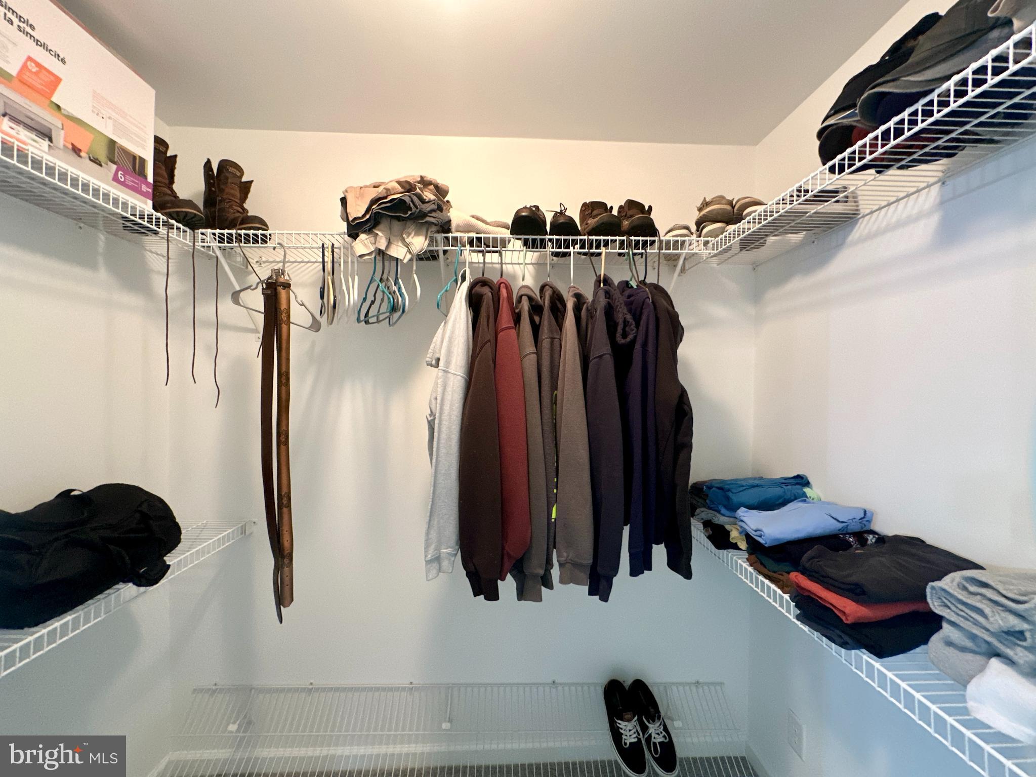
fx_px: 419
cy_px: 388
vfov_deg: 85.7
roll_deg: -0.5
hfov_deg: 102.1
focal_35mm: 14
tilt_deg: -1.6
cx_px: 518
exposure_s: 1/60
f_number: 2.2
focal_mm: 2.22
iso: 800
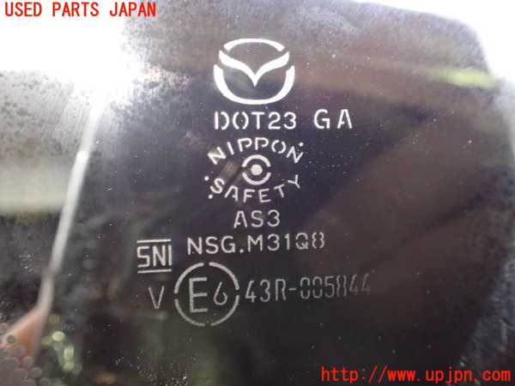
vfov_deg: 46.8
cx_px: 258
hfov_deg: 60.0
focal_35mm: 30
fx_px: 446
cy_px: 193
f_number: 2.3
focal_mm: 5.4
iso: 800
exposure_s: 1/60
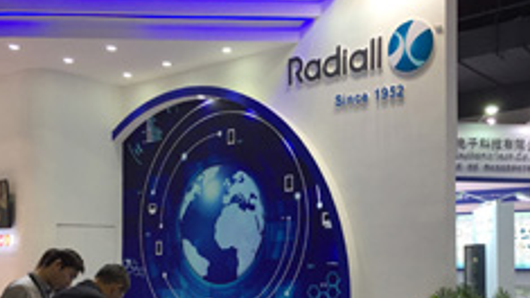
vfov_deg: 25.1
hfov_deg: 43.7
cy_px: 229
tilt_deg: +3.2
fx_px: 660
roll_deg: +0.2
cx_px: 295
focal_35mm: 47
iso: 50
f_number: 2.2
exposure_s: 1/100
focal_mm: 4.15
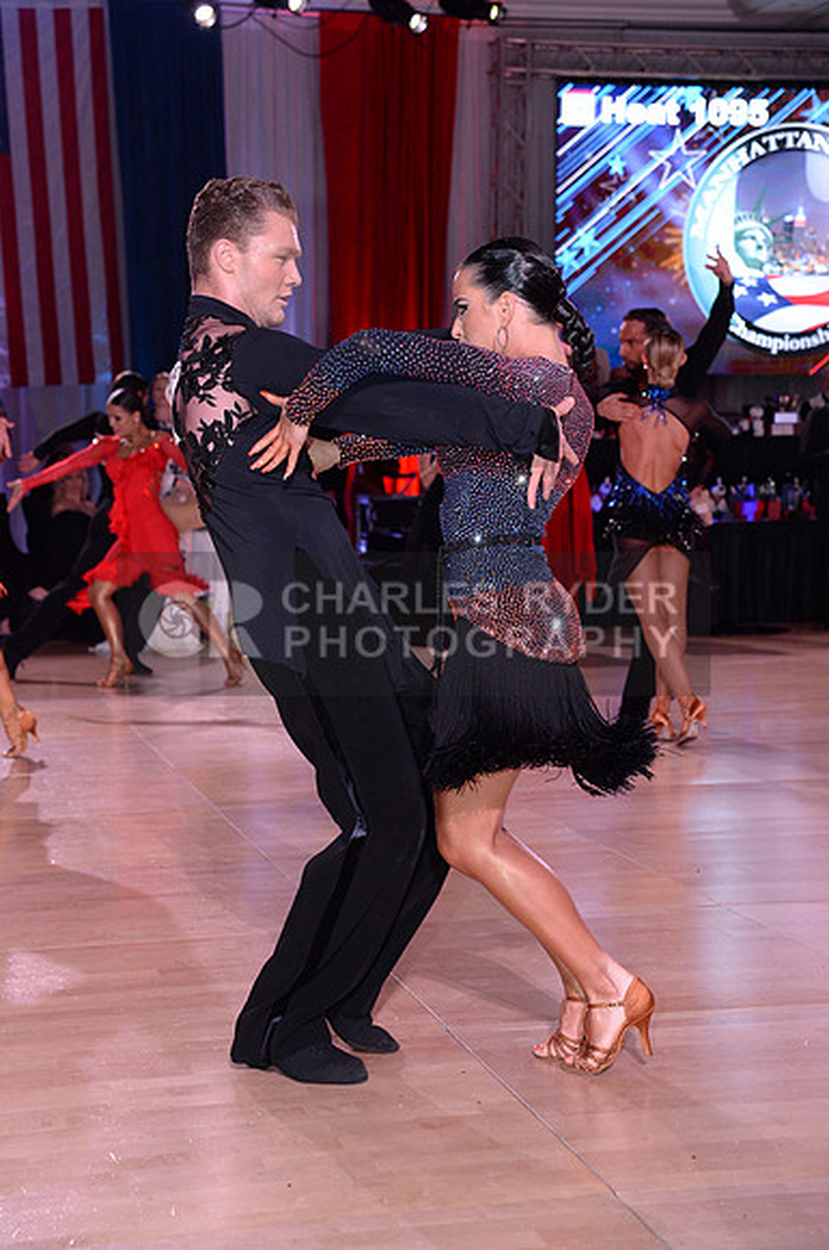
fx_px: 2252
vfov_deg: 31.0
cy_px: 625
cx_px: 414
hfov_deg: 20.9
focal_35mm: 65
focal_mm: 65
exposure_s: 1/250
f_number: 5.6
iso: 2000
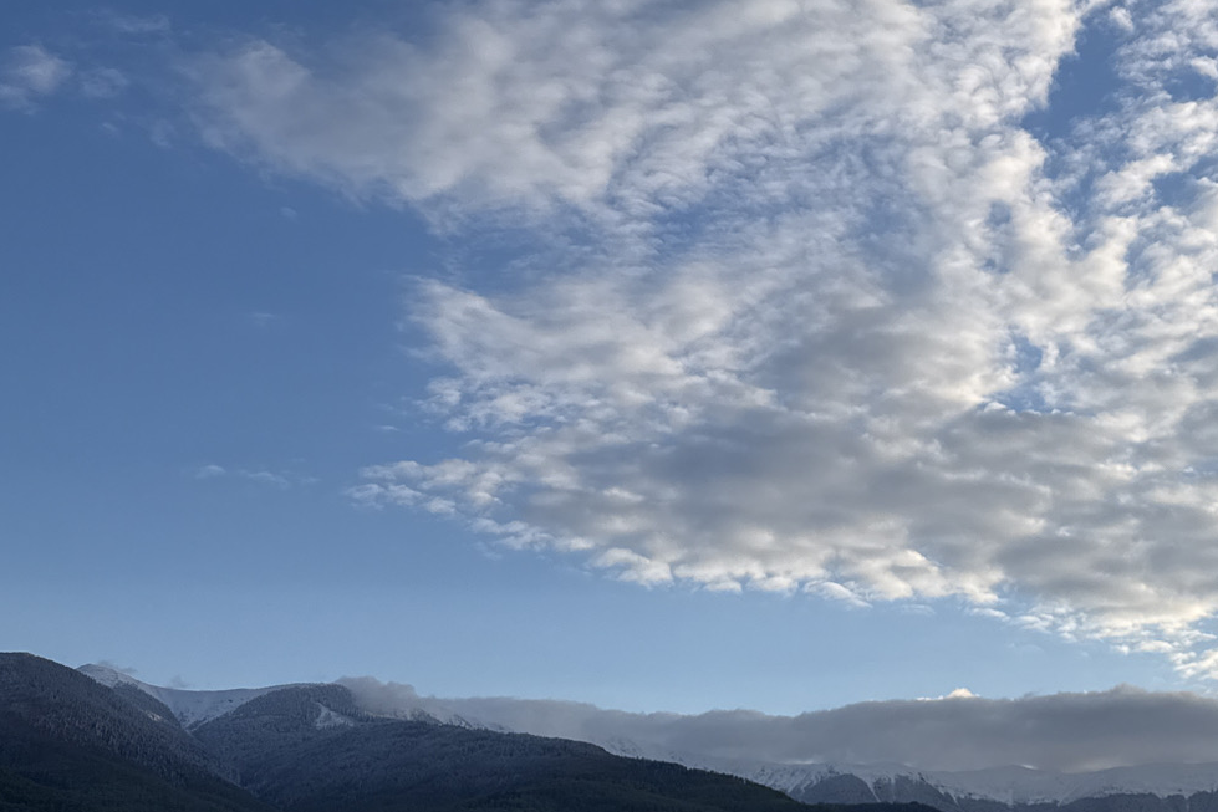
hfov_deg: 36.4
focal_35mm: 51
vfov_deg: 26.2
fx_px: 1726
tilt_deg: +25.5
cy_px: 211
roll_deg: +0.4
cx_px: 1104
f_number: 1.78
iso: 80
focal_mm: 6.76
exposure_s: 1/3759
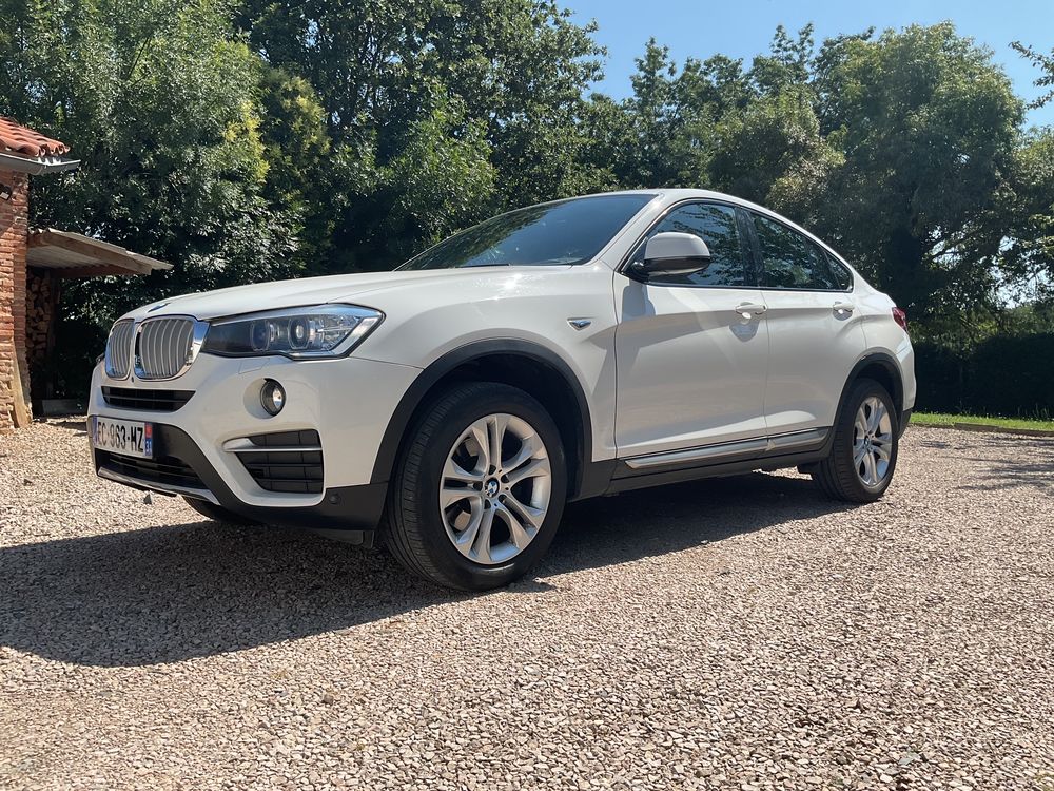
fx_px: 883
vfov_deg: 48.2
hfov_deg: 61.7
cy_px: 396
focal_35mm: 29
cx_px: 527
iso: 16
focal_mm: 3
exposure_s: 1/1786
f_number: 1.8
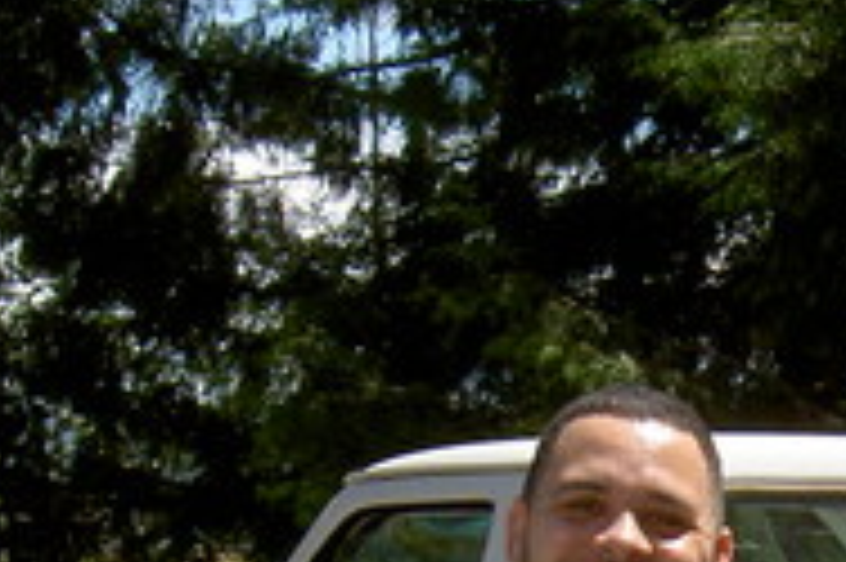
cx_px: 1017
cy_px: 850
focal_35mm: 138
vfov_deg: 9.6
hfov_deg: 14.4
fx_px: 3240
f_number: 4.7
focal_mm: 8
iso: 100
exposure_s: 1/400
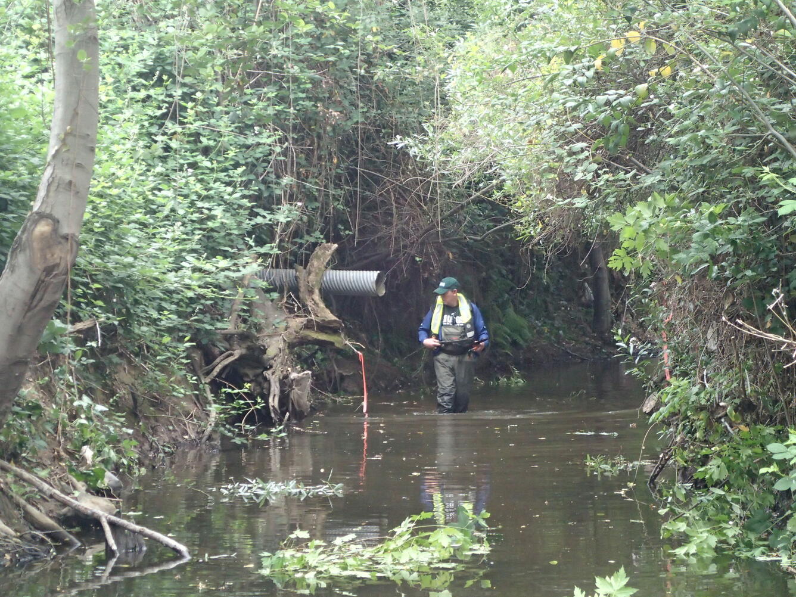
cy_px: 298
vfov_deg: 14.8
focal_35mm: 100
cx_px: 398
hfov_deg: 19.6
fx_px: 2300
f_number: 4.9
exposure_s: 1/100
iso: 800
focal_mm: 18
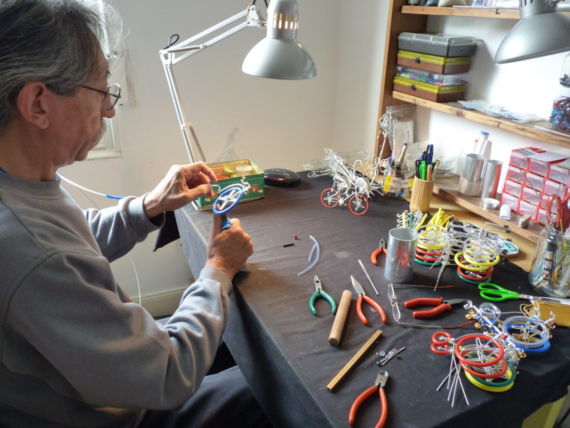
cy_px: 214
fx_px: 445
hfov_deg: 65.3
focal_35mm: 27
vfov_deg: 51.4
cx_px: 285
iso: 250
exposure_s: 1/30
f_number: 2.8
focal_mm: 4.8
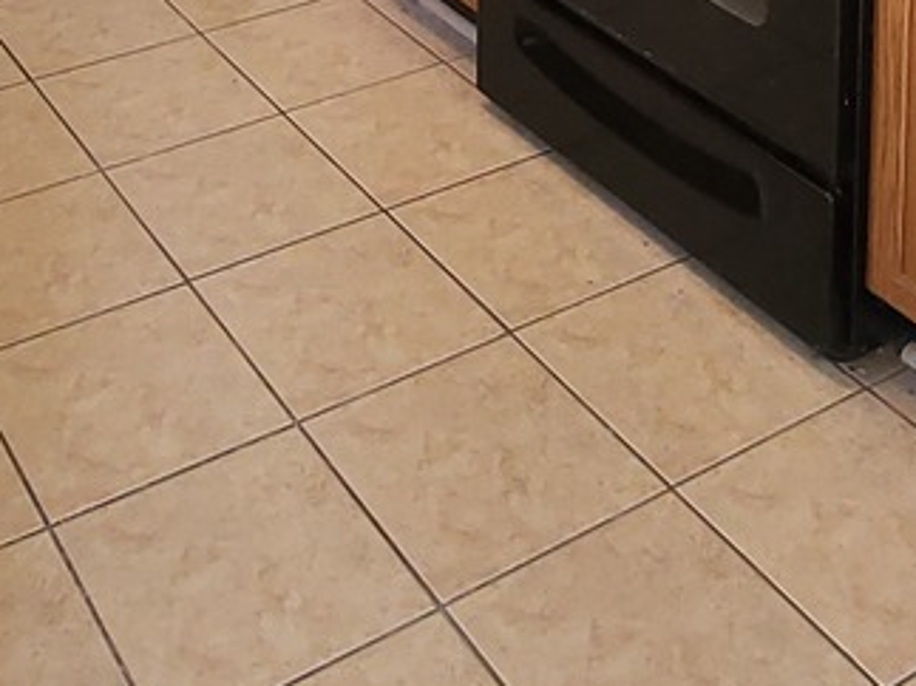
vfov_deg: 18.6
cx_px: 343
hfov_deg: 33.1
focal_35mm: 58
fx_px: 1534
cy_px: -601
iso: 125
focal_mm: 2.2
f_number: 2.2
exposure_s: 1/60
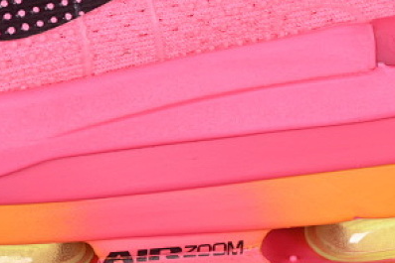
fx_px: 2239
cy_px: 44
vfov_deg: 6.7
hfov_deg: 10.1
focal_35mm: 204
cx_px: 178
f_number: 7.1
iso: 160
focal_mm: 50
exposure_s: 1/80
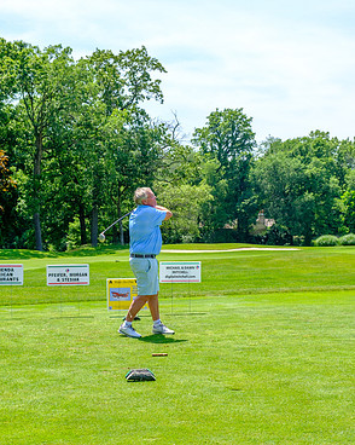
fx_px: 815
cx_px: 175
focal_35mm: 62
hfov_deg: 24.6
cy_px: 253
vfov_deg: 30.5
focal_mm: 35.8
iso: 200
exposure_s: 1/250
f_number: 5.6
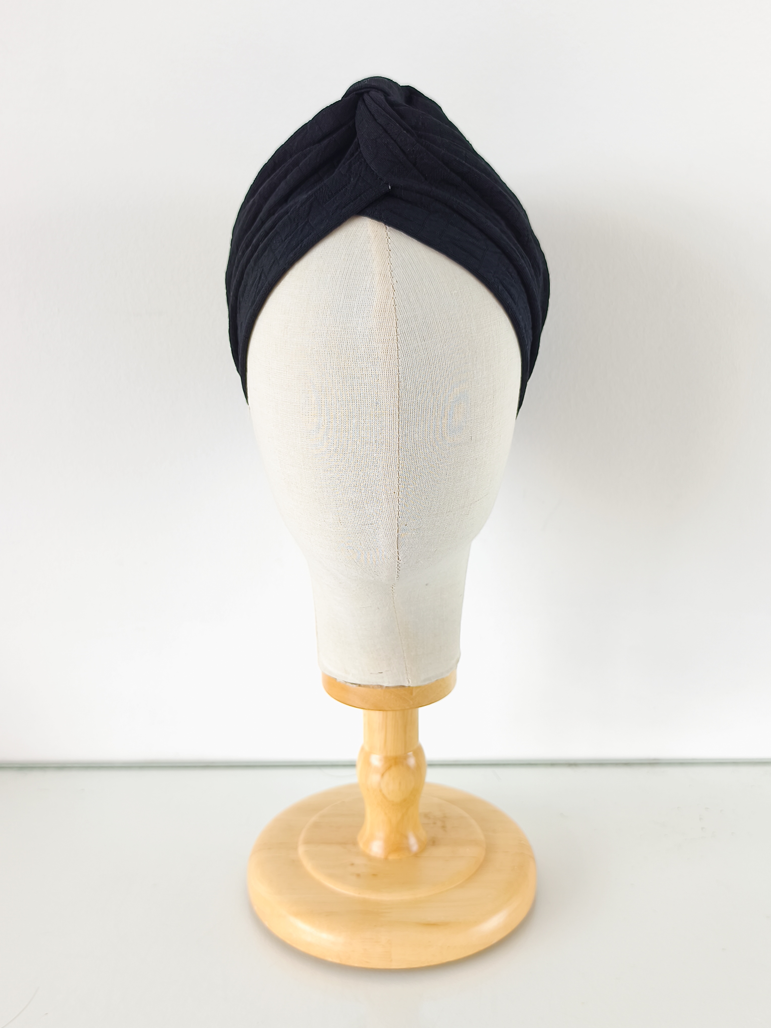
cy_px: 514
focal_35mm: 32
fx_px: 950
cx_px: 386
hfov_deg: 44.2
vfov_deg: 56.8
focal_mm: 6.14
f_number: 1.65
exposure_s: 1/80
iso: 50
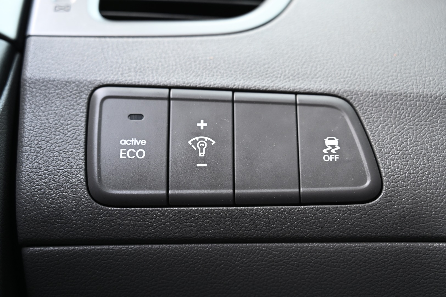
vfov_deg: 25.0
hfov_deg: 36.9
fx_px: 668
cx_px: 223
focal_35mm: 54
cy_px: 148
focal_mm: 54
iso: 1000
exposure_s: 1/125
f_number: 4
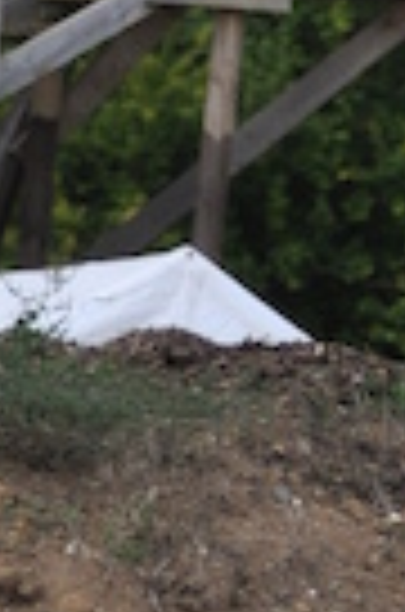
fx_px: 15349
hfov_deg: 1.5
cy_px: 414
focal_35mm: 905
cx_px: 706
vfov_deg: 2.3
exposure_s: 1/4000
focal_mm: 80
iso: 320
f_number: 4.2
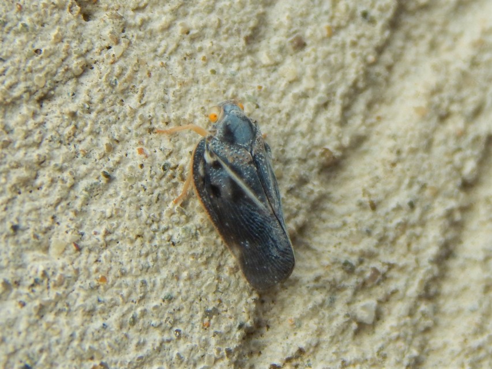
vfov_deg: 7.2
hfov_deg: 9.6
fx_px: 2943
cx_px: 246
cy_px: 184
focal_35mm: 207
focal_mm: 37.1
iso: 125
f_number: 5.4
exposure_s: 1/160
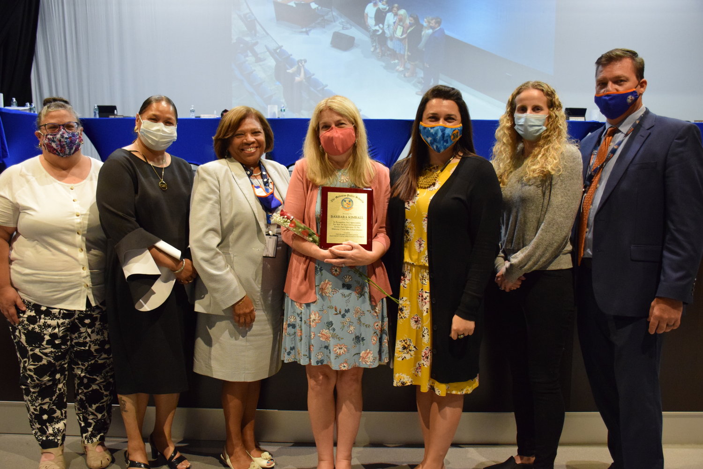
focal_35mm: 34
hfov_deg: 55.1
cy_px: 234
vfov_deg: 38.4
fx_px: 674
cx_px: 352
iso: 3200
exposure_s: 1/125
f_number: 3.8
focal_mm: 23
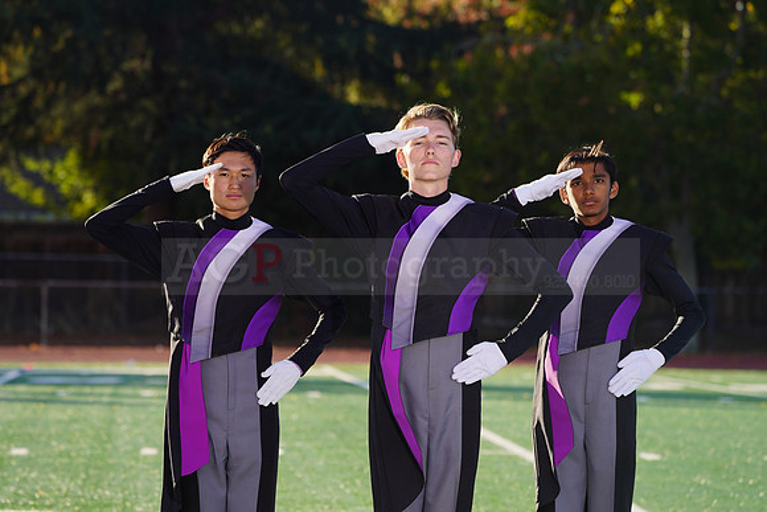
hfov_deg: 10.0
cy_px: 256
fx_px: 4390
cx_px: 384
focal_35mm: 206
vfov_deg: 6.7
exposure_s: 1/250
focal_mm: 206
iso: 100
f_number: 7.1
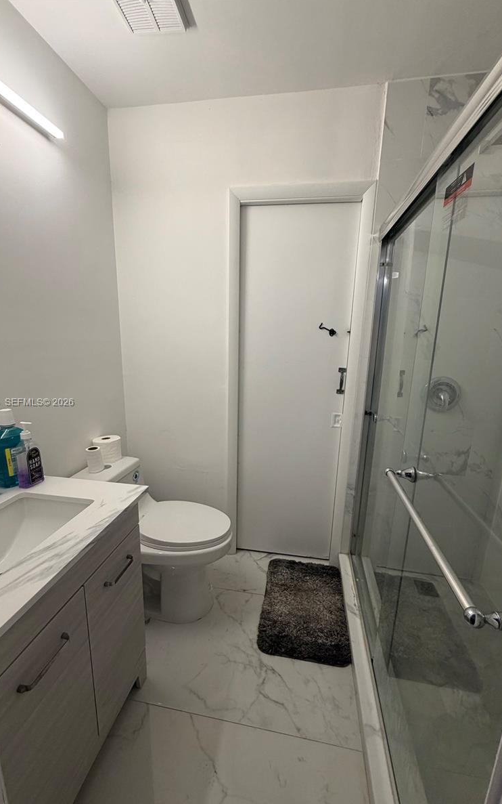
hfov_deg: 74.8
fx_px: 328
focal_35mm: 15
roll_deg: -2.1
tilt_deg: -12.0
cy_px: 403
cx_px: 253
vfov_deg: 101.5
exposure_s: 1/120
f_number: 2.2
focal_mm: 2.22
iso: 200
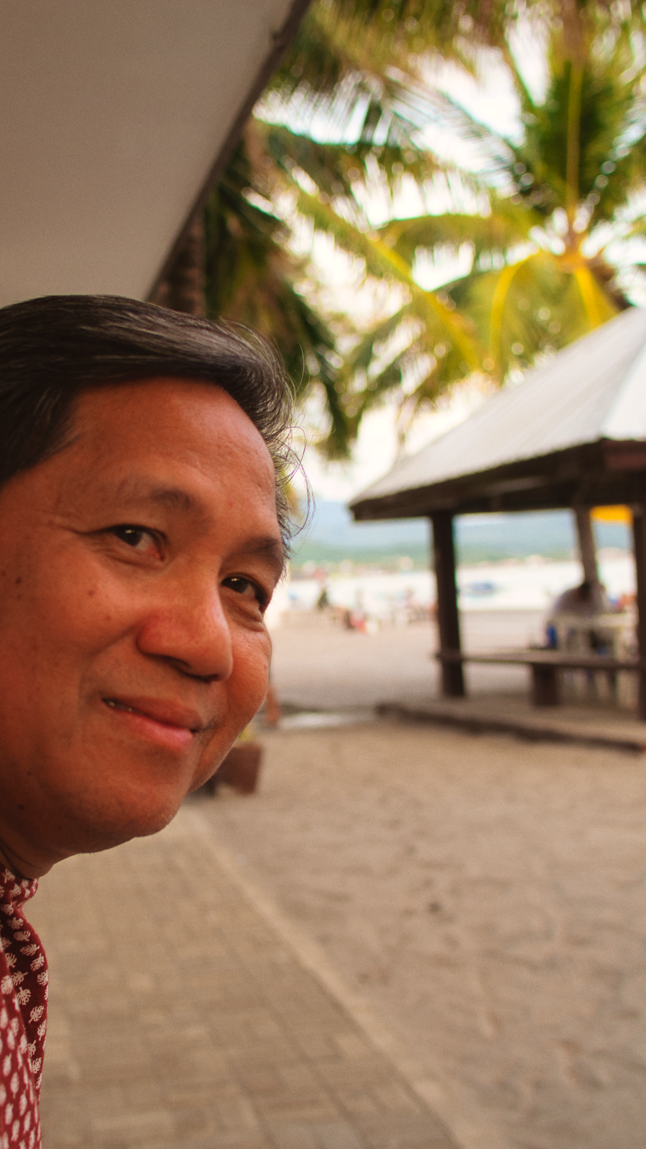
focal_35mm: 46
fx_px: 1401
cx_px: 203
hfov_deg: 25.8
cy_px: 600
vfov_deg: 44.6
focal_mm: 24
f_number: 3.2
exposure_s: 1/60
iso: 200
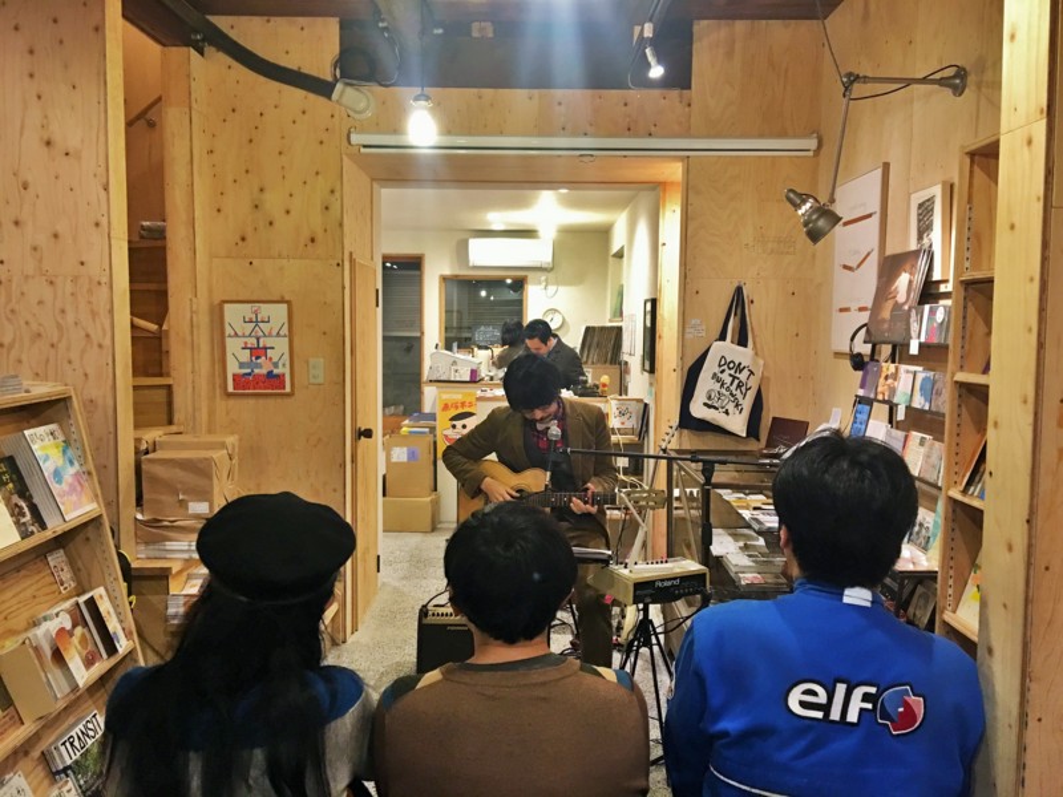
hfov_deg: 61.7
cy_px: 398
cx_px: 532
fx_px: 891
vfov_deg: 48.2
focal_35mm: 29
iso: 80
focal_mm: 4.15
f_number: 2.2
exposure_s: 1/10
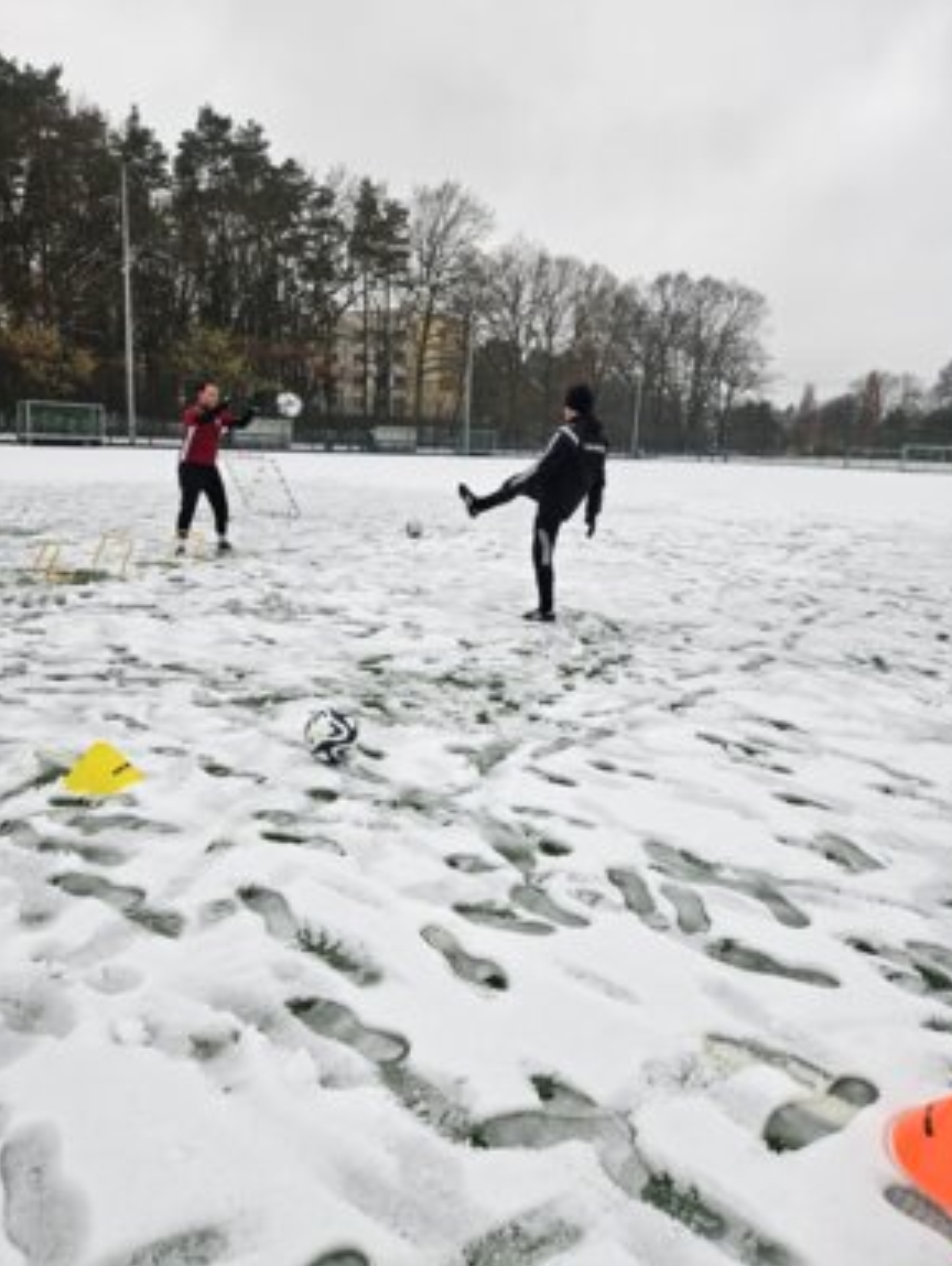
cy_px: 608
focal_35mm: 24
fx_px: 879
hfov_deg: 56.9
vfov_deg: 71.5
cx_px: 489
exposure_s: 1/160
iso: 25
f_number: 1.8
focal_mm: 5.4
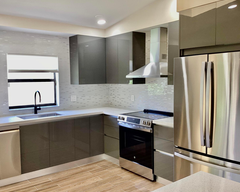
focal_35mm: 34
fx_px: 241
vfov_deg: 43.4
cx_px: 107
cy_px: 96
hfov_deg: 52.7
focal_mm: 3.3
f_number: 2.4
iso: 64
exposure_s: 1/60
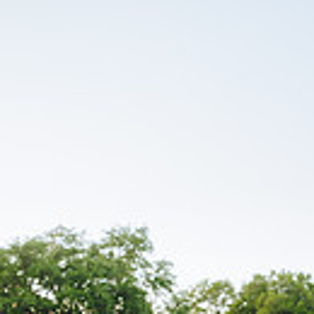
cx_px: 500
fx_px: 934
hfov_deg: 16.9
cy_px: 424
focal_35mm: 91
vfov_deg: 17.7
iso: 160
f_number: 3.5
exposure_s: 1/160
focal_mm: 24
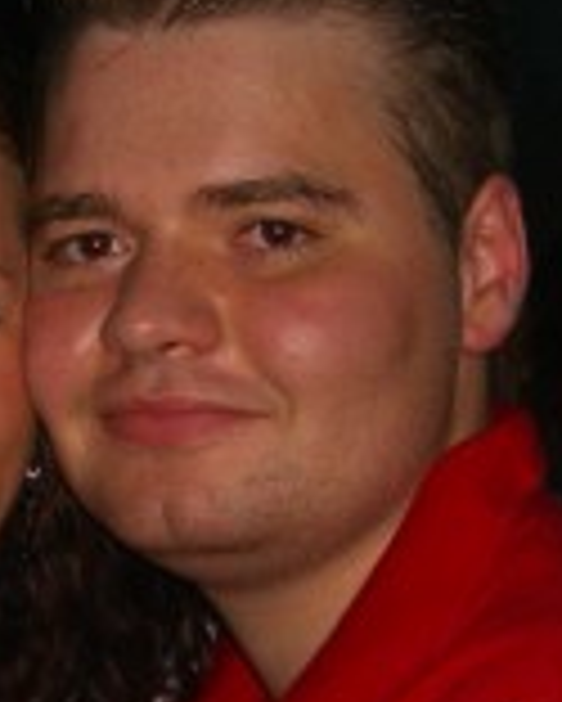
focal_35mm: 143
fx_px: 2970
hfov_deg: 10.8
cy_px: 666
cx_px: 216
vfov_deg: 13.3
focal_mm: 7.9
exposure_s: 1/60
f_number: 2.8
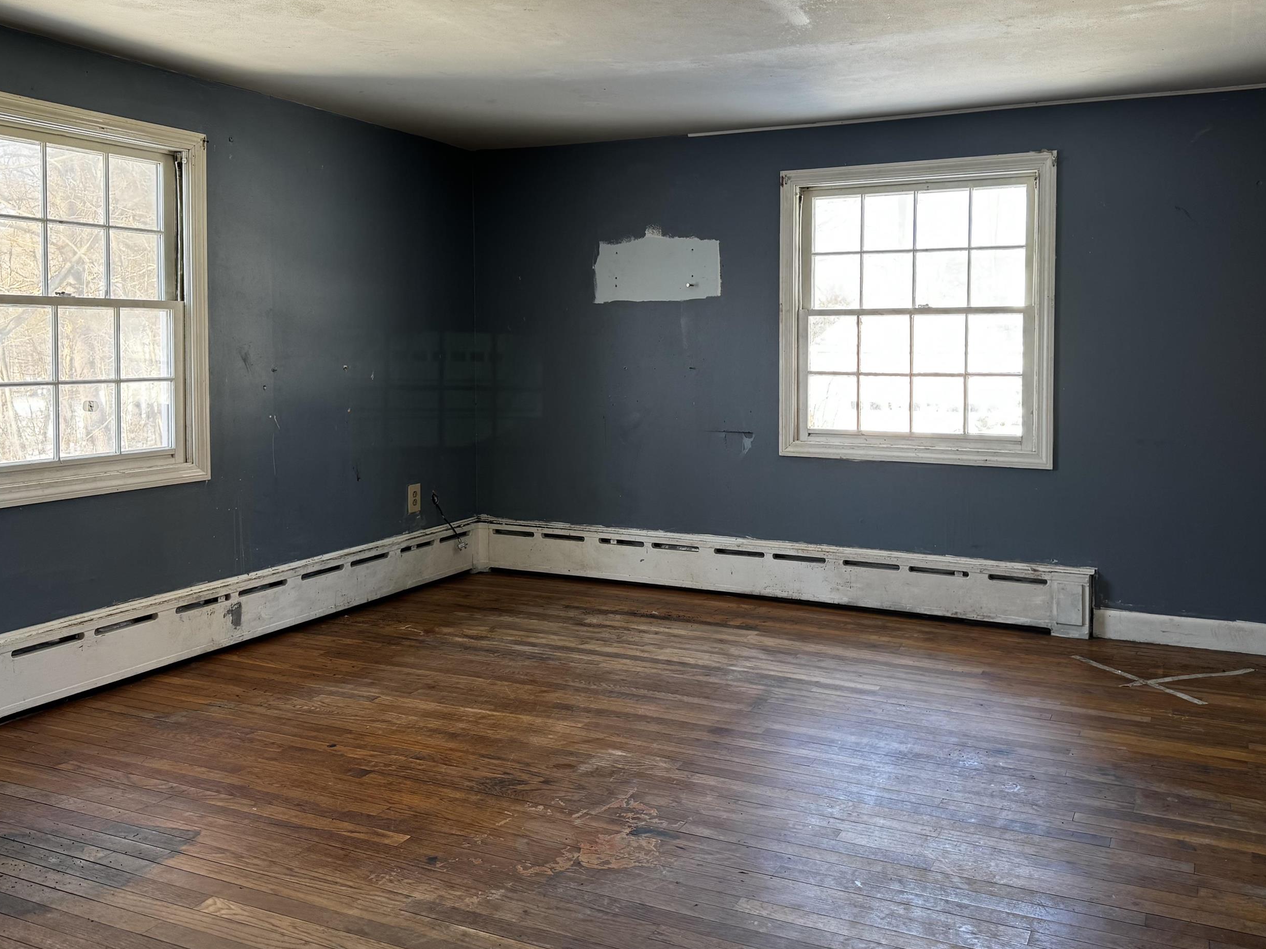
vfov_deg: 46.5
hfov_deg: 59.9
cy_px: 374
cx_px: 678
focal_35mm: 30
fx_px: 1097
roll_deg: -0.7
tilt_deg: -2.8
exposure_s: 1/121
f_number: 1.78
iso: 100
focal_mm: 6.76
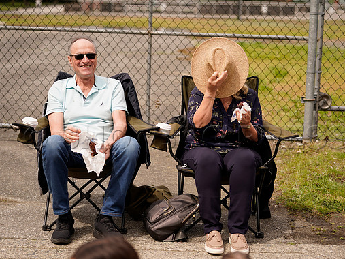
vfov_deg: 19.1
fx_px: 767
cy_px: 131
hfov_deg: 25.3
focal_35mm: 77
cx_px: 189
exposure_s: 1/400
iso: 100
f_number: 2.8
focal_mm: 70
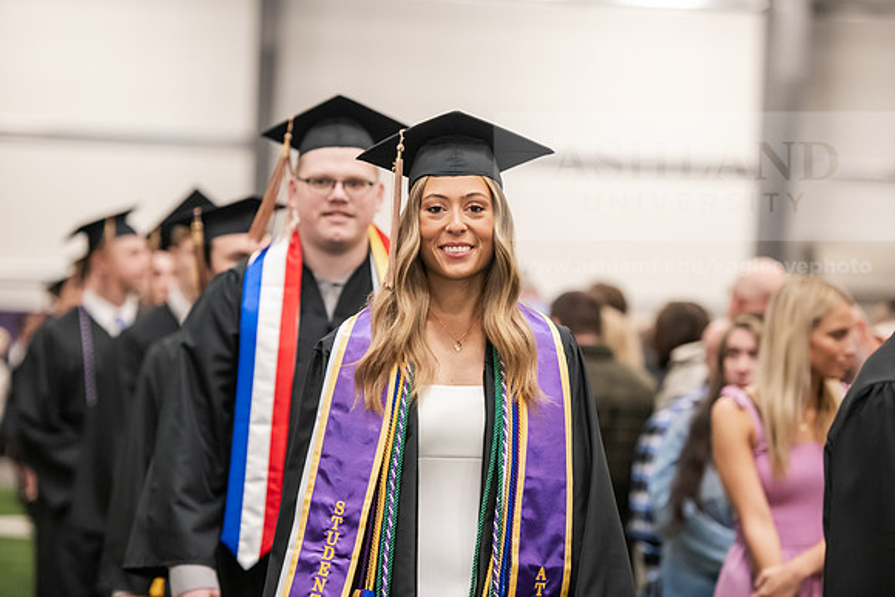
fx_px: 3357
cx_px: 448
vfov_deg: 10.2
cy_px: 298
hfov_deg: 15.2
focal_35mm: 135
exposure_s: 1/200
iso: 2500
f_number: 3.2
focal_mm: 135
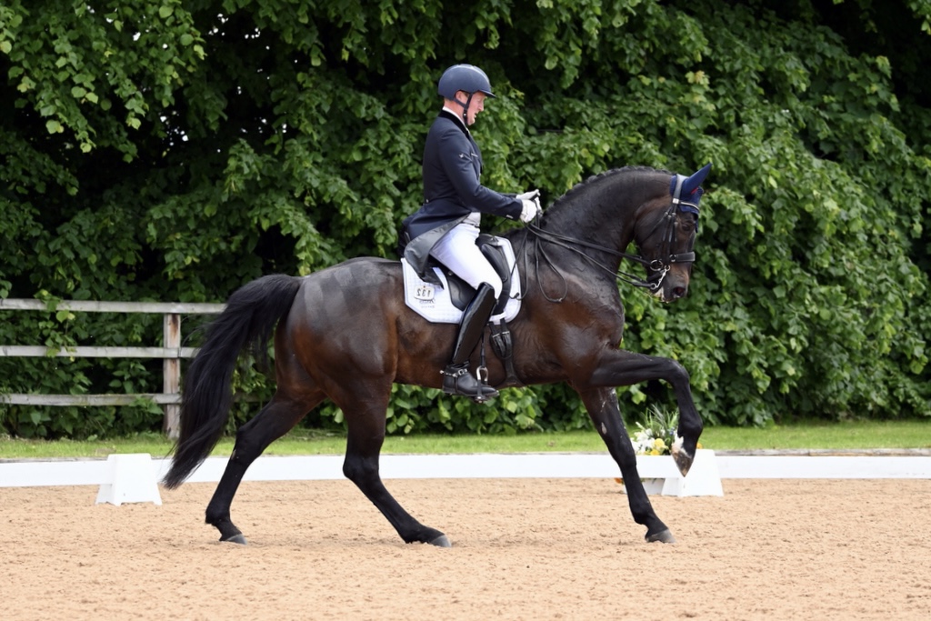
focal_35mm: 145
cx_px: 466
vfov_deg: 9.5
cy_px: 310
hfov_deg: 14.2
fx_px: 3750
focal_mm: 145
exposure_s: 1/1000
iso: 900
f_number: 5.6
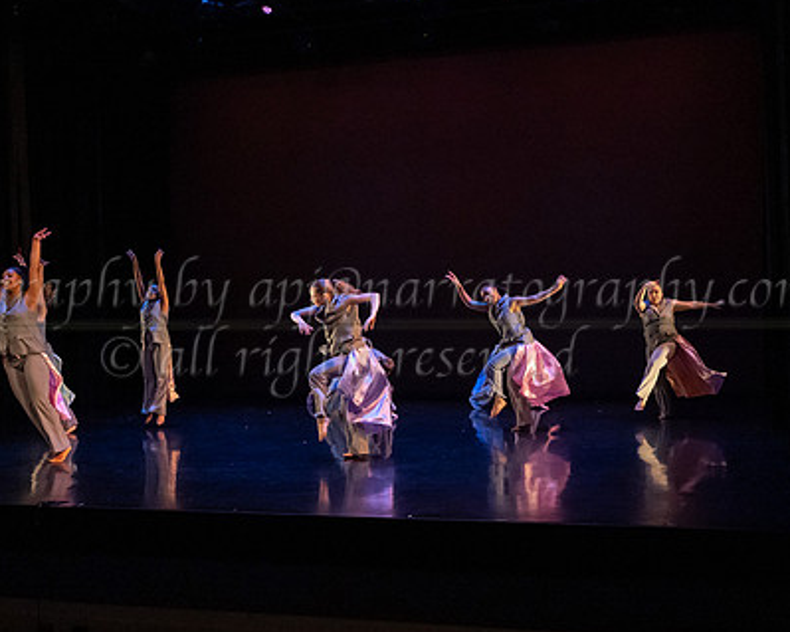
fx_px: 1052
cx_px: 418
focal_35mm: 45
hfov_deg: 41.1
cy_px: 362
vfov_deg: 33.4
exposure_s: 1/400
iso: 6400
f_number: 4
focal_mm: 28
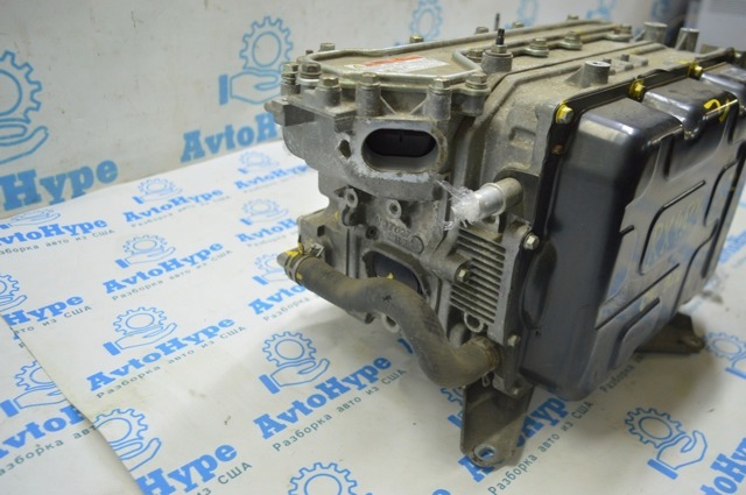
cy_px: 248
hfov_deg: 59.6
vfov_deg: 41.6
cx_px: 373
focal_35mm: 32
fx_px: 652
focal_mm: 21
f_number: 3.8
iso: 400
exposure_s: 1/40
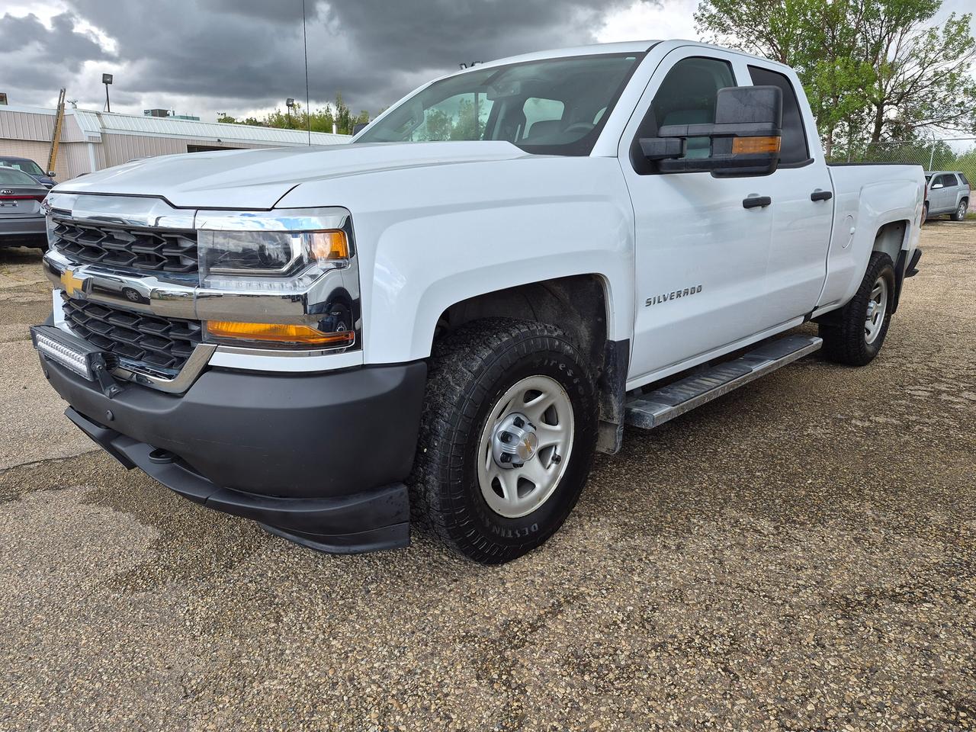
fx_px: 648
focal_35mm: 23
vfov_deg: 58.9
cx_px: 488
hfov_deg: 73.9
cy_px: 366
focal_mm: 5.4
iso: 80
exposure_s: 1/1448
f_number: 1.8
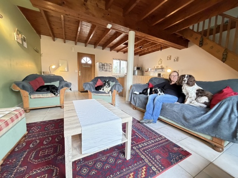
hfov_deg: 102.1
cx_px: 119
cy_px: 89
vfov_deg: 85.7
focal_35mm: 14
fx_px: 96
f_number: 2.2
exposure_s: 1/60
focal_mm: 2.22
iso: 640
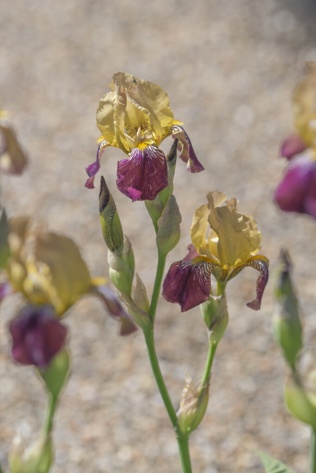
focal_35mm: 200
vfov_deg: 10.3
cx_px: 158
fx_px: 2632
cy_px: 236
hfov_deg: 6.9
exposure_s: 1/1600
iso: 400
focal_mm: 200
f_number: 6.3
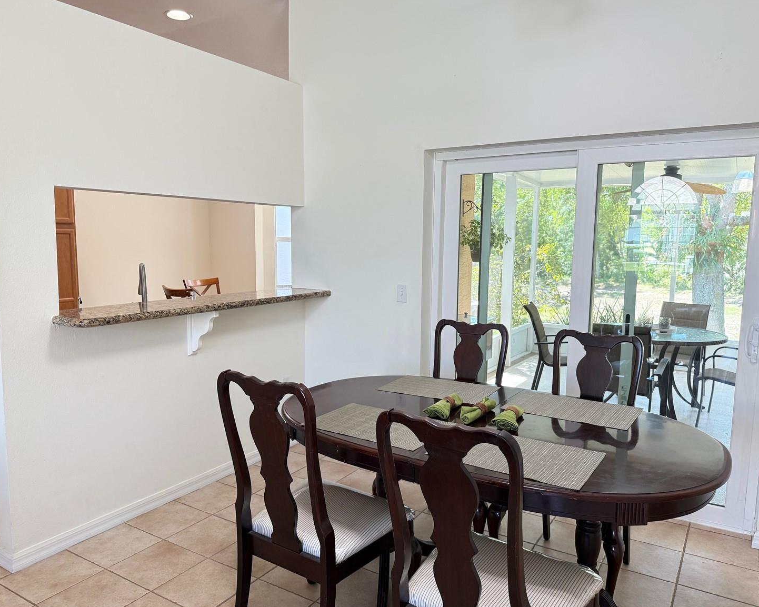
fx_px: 584
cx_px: 390
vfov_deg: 54.9
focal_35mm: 26
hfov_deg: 66.0
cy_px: 306
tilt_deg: -6.3
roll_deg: +0.0
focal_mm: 6.76
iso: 250
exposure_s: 1/120
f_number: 1.78
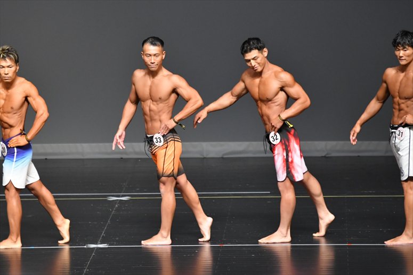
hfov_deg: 6.5
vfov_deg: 4.4
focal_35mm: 315
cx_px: 206
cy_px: 138
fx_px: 3612
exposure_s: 1/400
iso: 3200
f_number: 5.6
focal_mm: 210
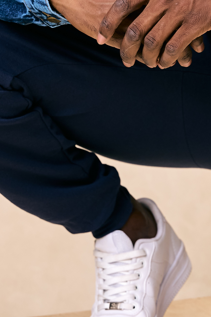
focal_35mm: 192
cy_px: -44
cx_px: 219
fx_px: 1691
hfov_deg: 7.1
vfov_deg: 10.5
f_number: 5
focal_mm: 53.1
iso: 500
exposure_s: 1/125
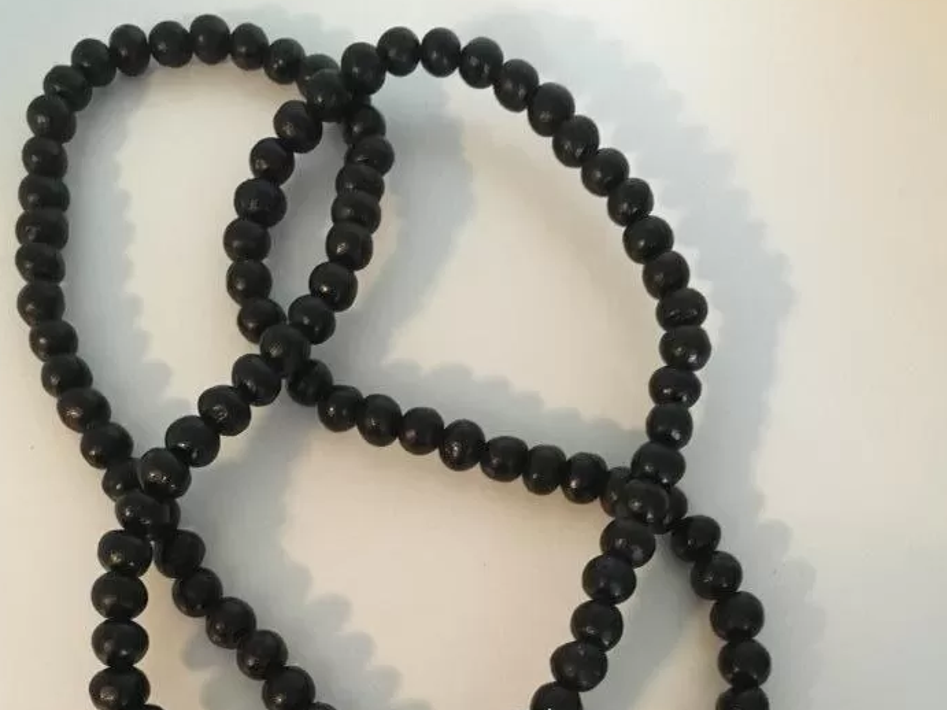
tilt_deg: -73.2
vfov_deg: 32.2
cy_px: 615
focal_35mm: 43
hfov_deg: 43.8
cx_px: 445
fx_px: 1176
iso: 400
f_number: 2.2
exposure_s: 1/17
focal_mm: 4.15
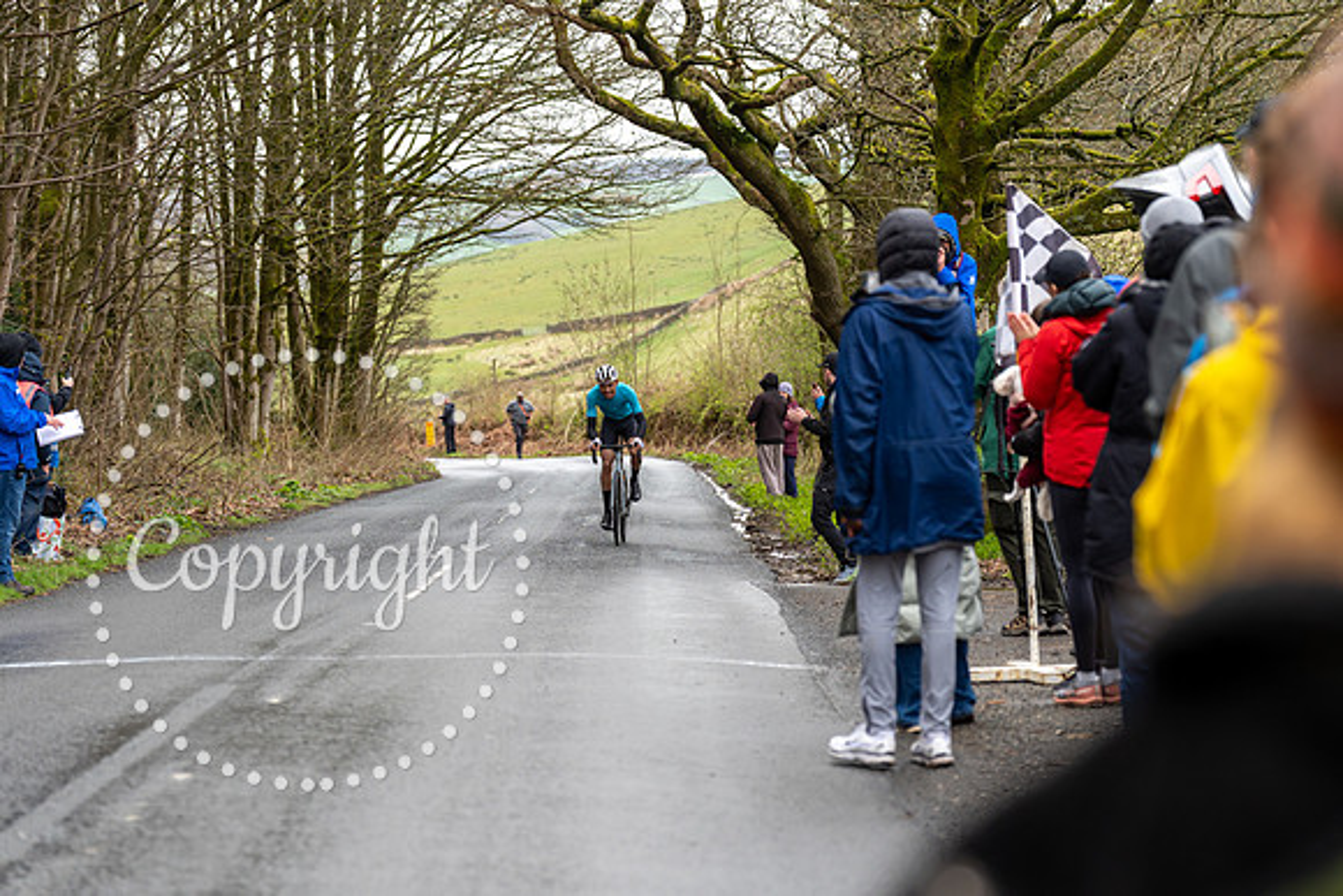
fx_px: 3769
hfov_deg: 20.2
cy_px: 448
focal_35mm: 101
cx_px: 672
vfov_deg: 13.6
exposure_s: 1/1000
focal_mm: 101
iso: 640
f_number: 3.5
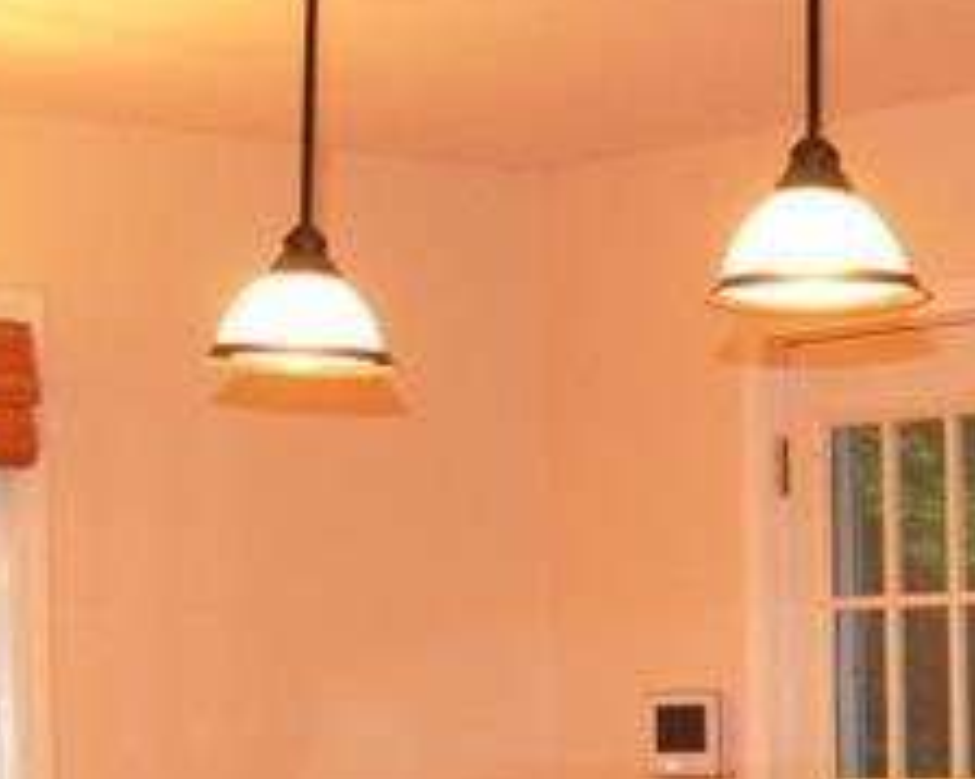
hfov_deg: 14.6
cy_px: 709
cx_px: 1467
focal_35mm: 123
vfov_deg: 12.4
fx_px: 3548
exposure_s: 1/60
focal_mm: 18
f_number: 3.5
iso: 1600
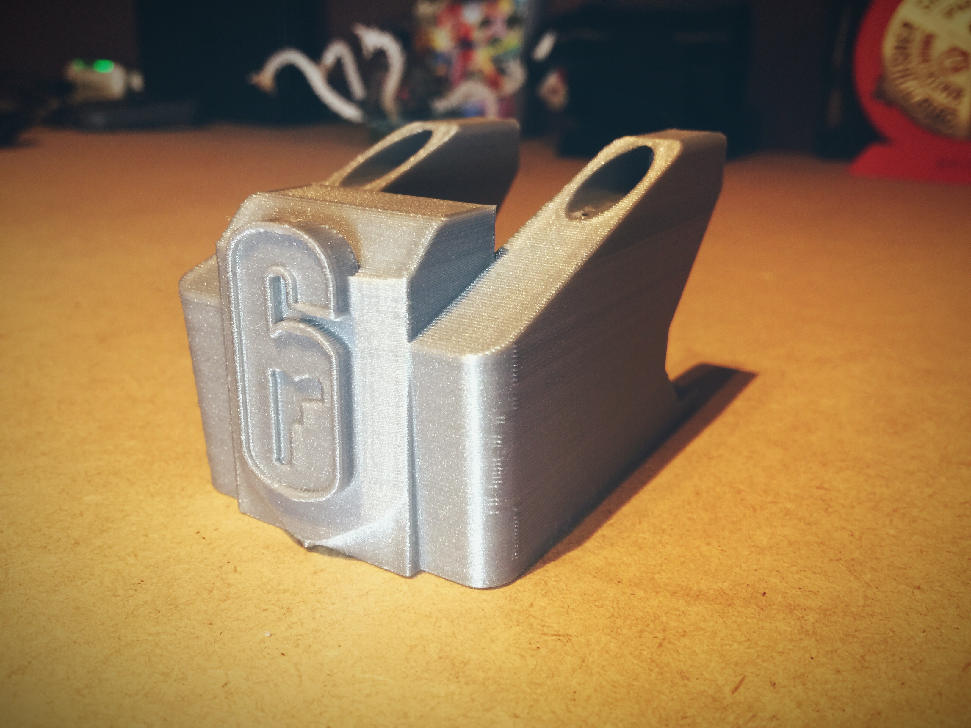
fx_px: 813
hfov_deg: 61.7
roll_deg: -2.4
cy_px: 364
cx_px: 486
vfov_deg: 48.2
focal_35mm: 29
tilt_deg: -18.8
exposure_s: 1/15
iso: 64
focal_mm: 4.15
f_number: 2.2
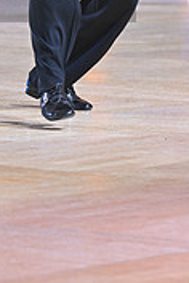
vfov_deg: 5.6
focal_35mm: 368
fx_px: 2898
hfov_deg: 3.7
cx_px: -84
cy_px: -30
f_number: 4
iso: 2000
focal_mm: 112
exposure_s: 1/250
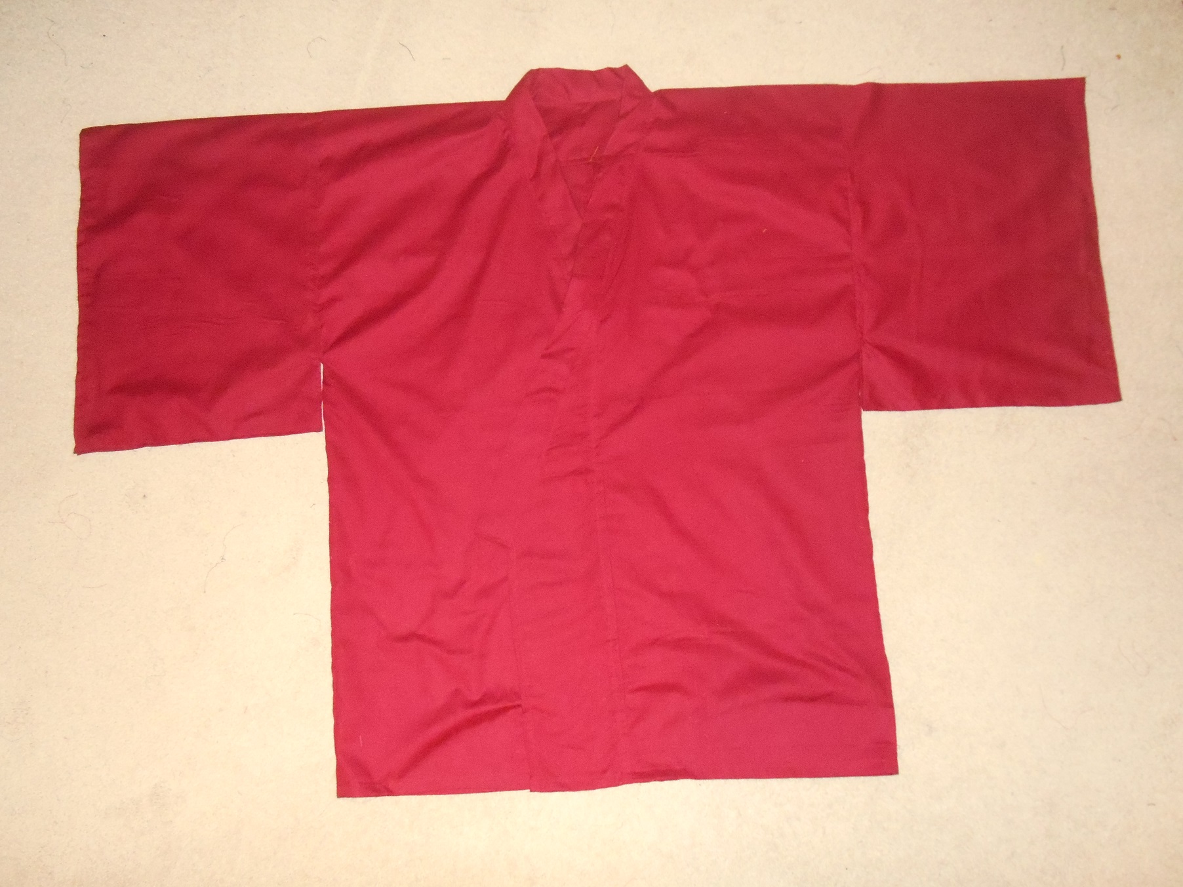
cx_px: 592
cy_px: 444
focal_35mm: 31
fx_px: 1059
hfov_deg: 58.4
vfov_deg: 45.4
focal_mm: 5.5
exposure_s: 1/25
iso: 1000
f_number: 3.6
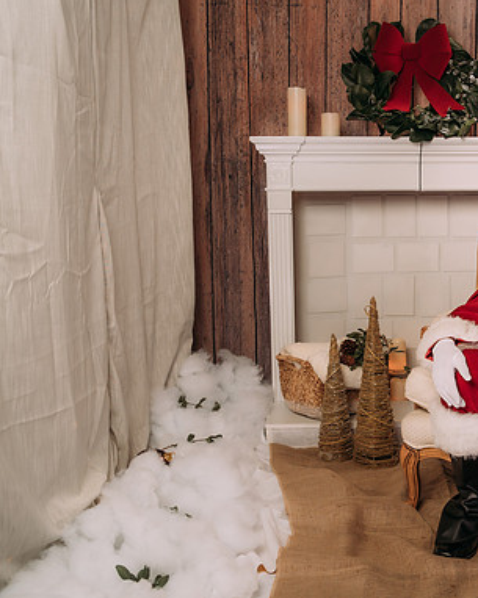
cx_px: 427
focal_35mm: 53
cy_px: 305
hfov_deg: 27.6
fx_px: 938
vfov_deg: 35.4
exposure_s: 1/100
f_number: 6.3
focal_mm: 35
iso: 100
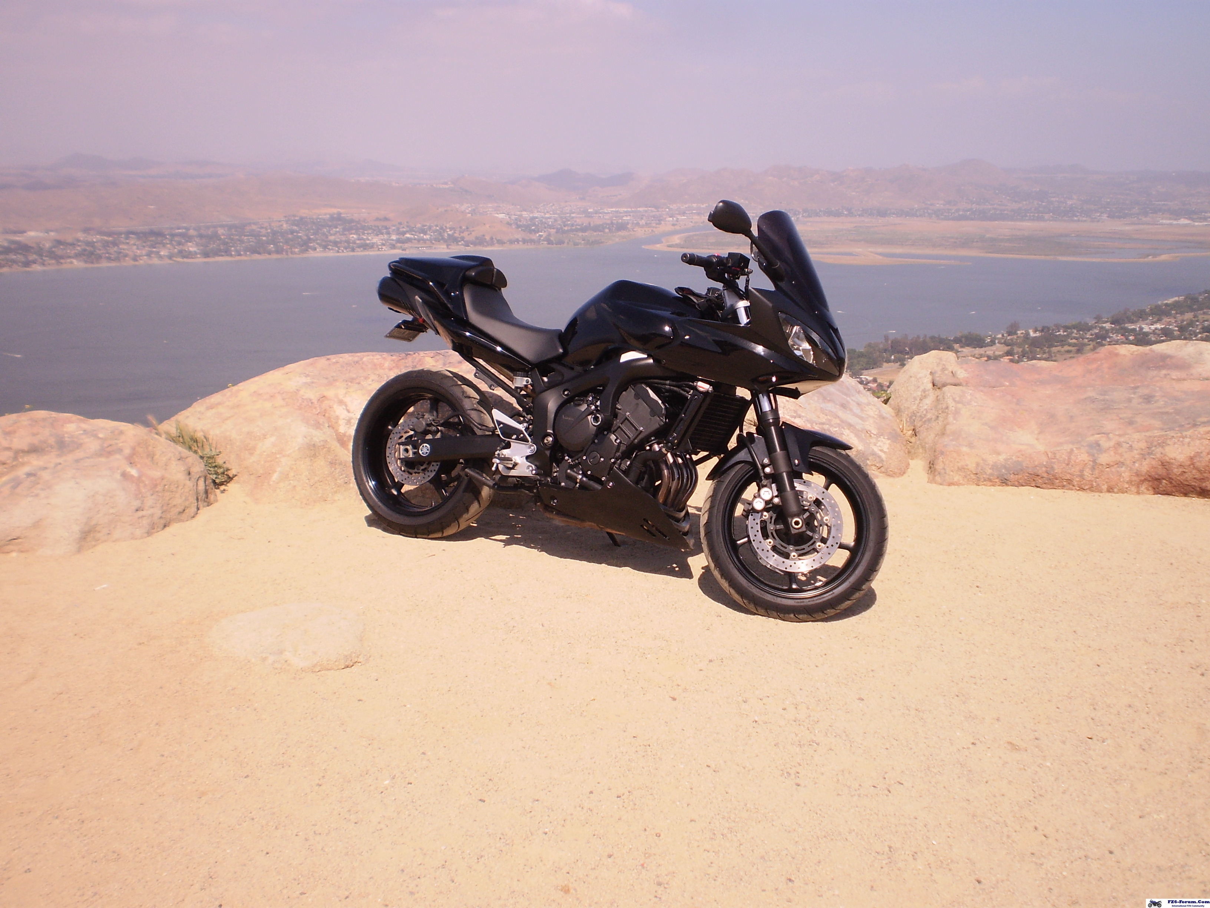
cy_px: 454
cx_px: 605
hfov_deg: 44.8
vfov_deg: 34.3
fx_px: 1468
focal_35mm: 42
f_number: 4.9
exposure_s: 1/1000
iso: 64
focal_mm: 7.4
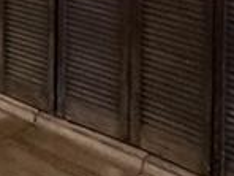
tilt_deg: -1.4
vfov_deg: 13.3
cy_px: -170
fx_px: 656
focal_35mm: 97
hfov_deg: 19.0
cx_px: -54
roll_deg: -1.9
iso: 320
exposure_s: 1/99
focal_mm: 2.22
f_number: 2.2
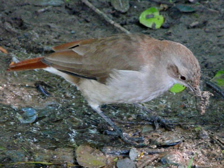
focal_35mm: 504
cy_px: 84
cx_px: 112
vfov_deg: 3.0
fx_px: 3261
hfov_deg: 3.9
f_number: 4.2
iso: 400
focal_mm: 82.8
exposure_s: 1/60
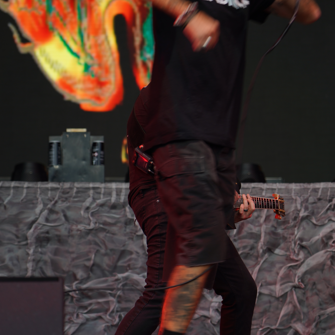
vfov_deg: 11.4
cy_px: 157
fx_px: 1675
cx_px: 233
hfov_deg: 11.4
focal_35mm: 153
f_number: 4
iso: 125
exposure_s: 1/125
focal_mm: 105
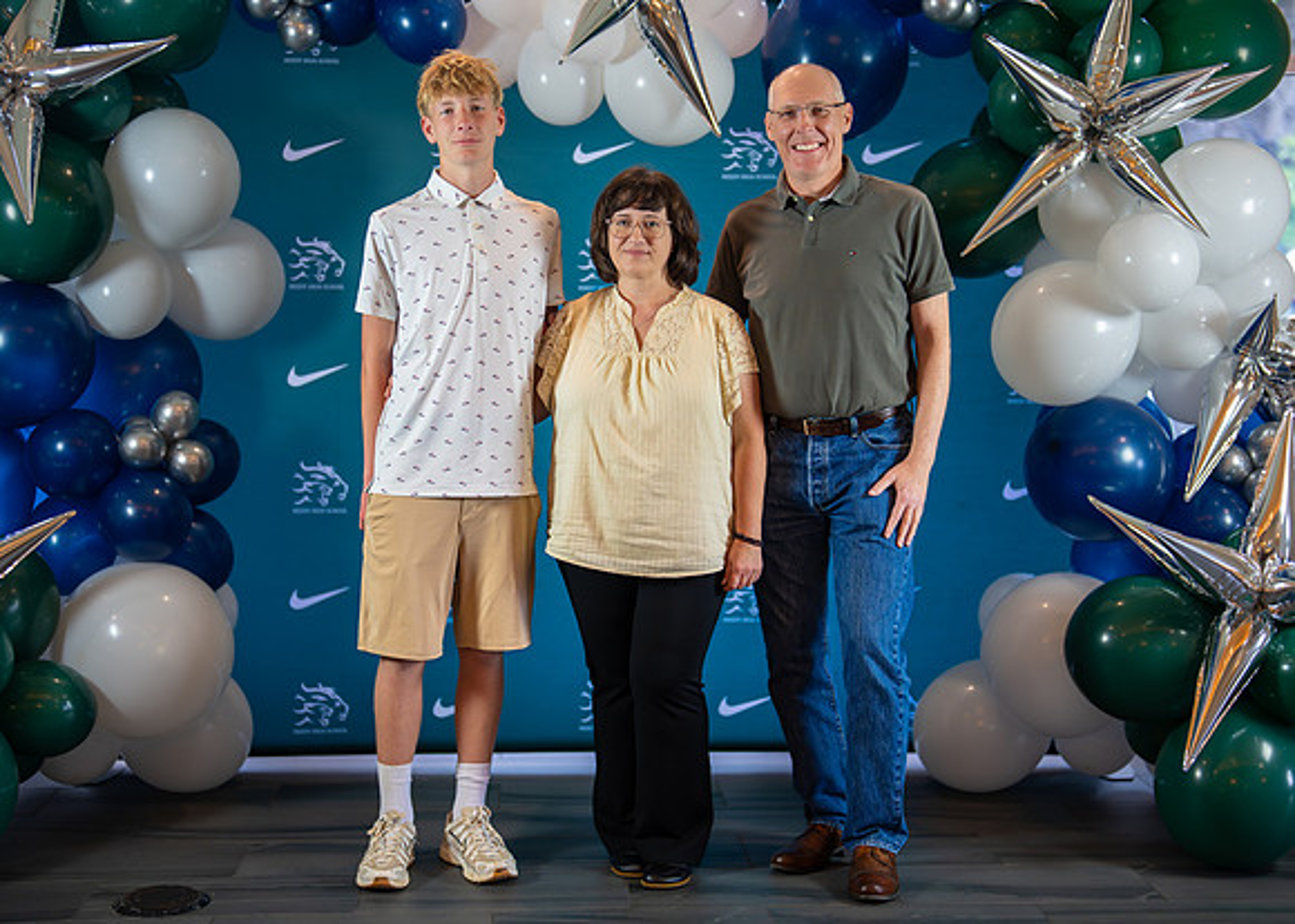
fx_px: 2050
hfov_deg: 35.1
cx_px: 665
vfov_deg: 25.4
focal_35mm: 56
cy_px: 484
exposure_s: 1/400
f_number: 1.2
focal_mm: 50
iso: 1000
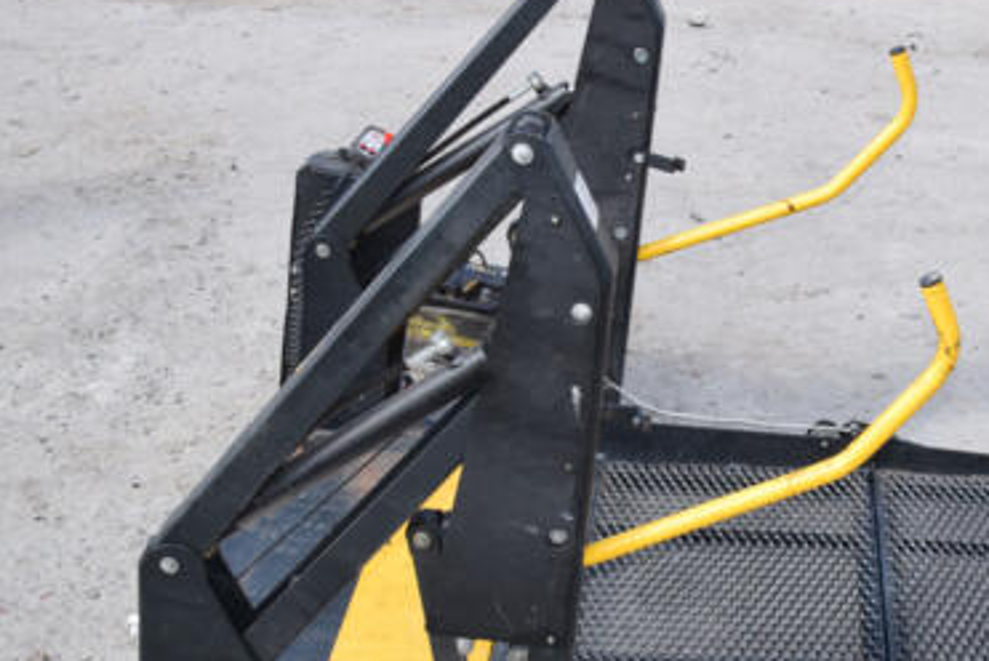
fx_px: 1732
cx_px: 669
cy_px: 410
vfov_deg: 21.6
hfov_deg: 31.6
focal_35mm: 63
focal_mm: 26
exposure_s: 1/200
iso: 800
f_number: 16
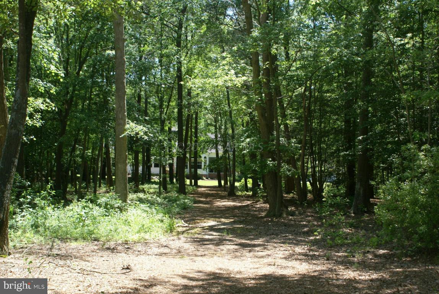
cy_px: 147
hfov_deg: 43.6
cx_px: 220
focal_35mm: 45
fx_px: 549
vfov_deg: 29.9
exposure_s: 1/125
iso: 100
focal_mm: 30
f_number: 5.6
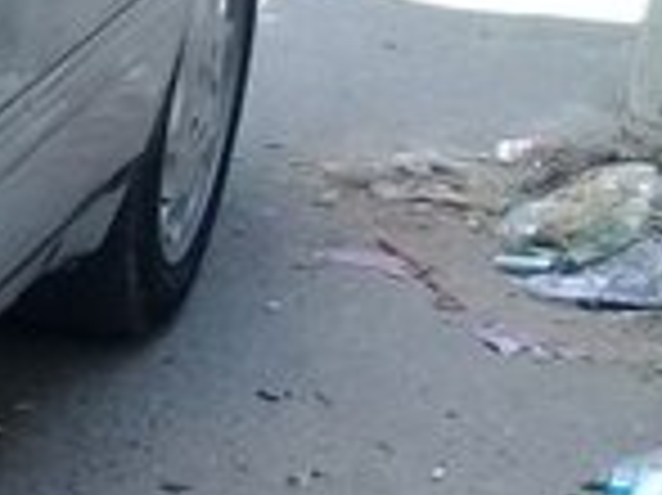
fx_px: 2656
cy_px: 619
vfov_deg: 10.5
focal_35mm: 139
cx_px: -820
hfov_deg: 12.0
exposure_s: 1/612
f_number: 2.2
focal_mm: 3.3
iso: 64
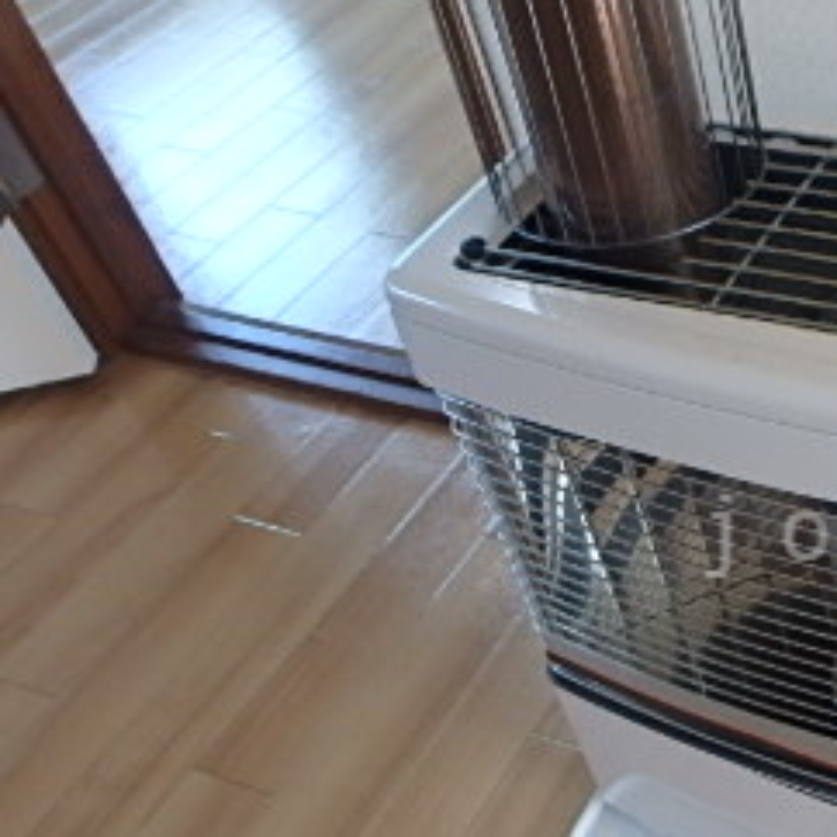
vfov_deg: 34.5
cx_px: 941
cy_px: 536
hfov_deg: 30.6
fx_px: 1340
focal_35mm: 49
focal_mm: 3.7
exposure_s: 1/30
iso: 200
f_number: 3.5
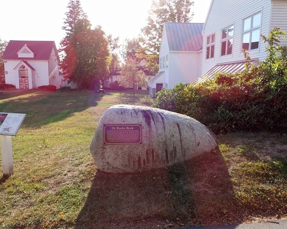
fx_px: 229
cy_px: 113
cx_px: 133
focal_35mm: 27
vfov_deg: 53.2
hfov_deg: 64.0
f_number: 2.8
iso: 100
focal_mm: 4.5
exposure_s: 1/400
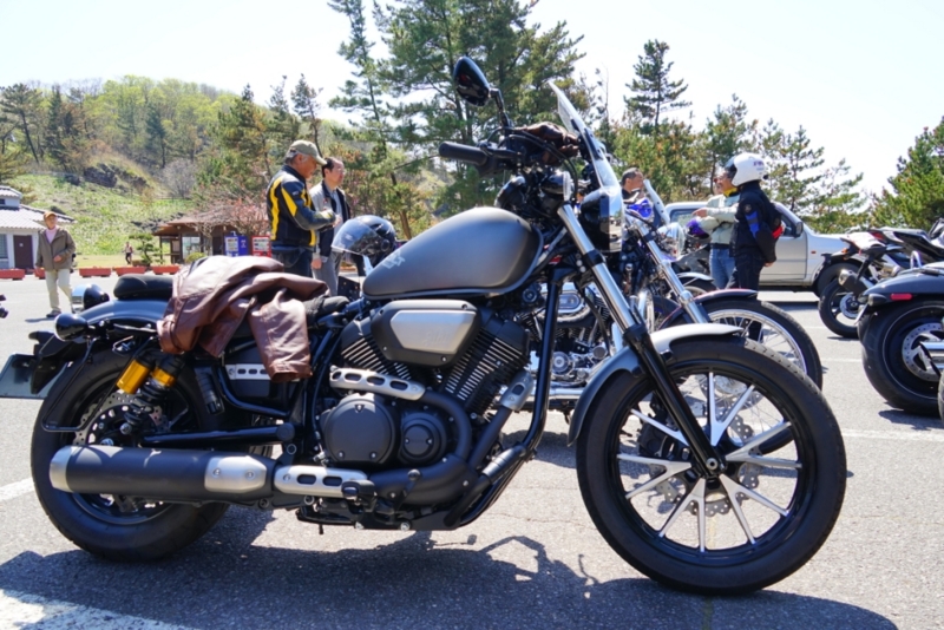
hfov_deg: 67.4
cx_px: 472
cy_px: 315
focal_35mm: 27
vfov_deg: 48.0
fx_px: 708
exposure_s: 1/100
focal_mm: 18
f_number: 7.1
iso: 100
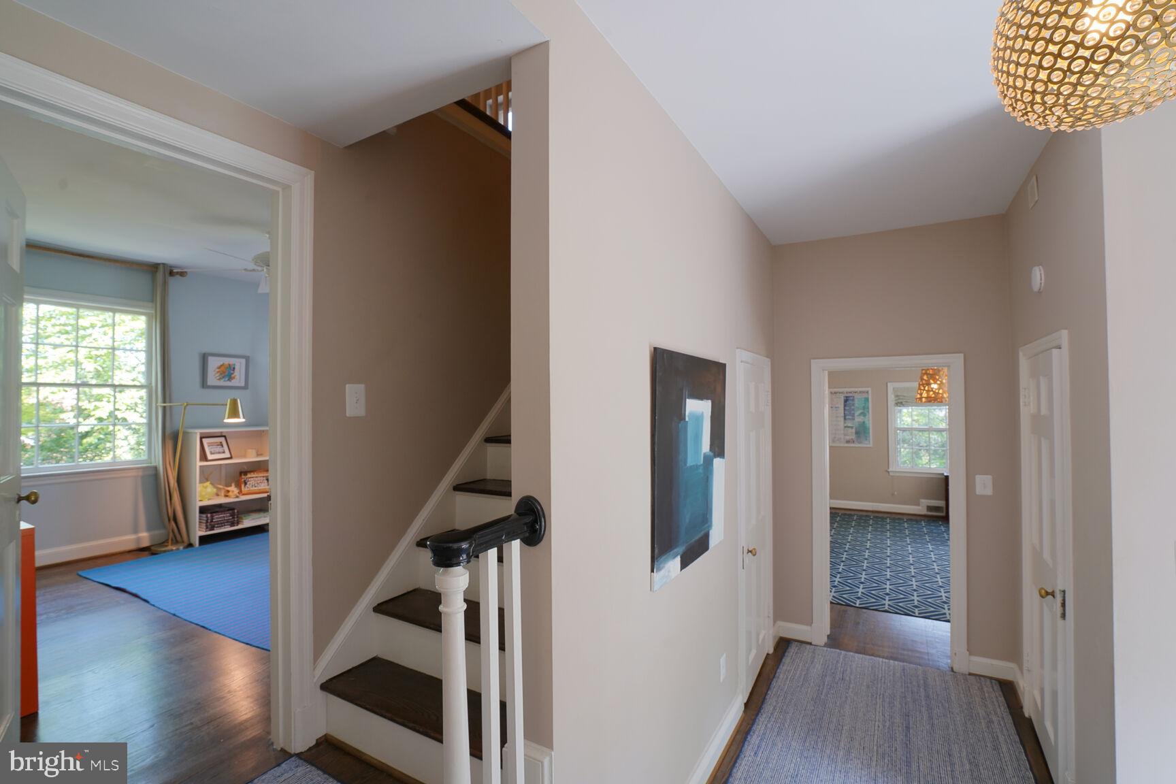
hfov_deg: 96.7
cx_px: 588
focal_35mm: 16
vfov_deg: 73.7
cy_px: 392
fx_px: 523
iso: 800
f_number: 8
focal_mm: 16
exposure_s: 1/10
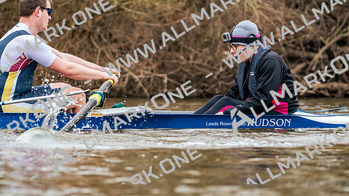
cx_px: 178
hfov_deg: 7.9
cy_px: 79
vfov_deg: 4.4
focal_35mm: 274
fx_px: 2535
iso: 5000
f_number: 6.3
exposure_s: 1/2000
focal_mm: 255
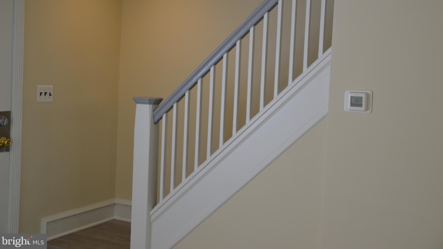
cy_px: 100
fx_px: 599
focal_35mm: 51
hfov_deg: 40.6
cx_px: 223
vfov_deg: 23.5
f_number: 4.2
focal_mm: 32
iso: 400
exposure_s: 1/60
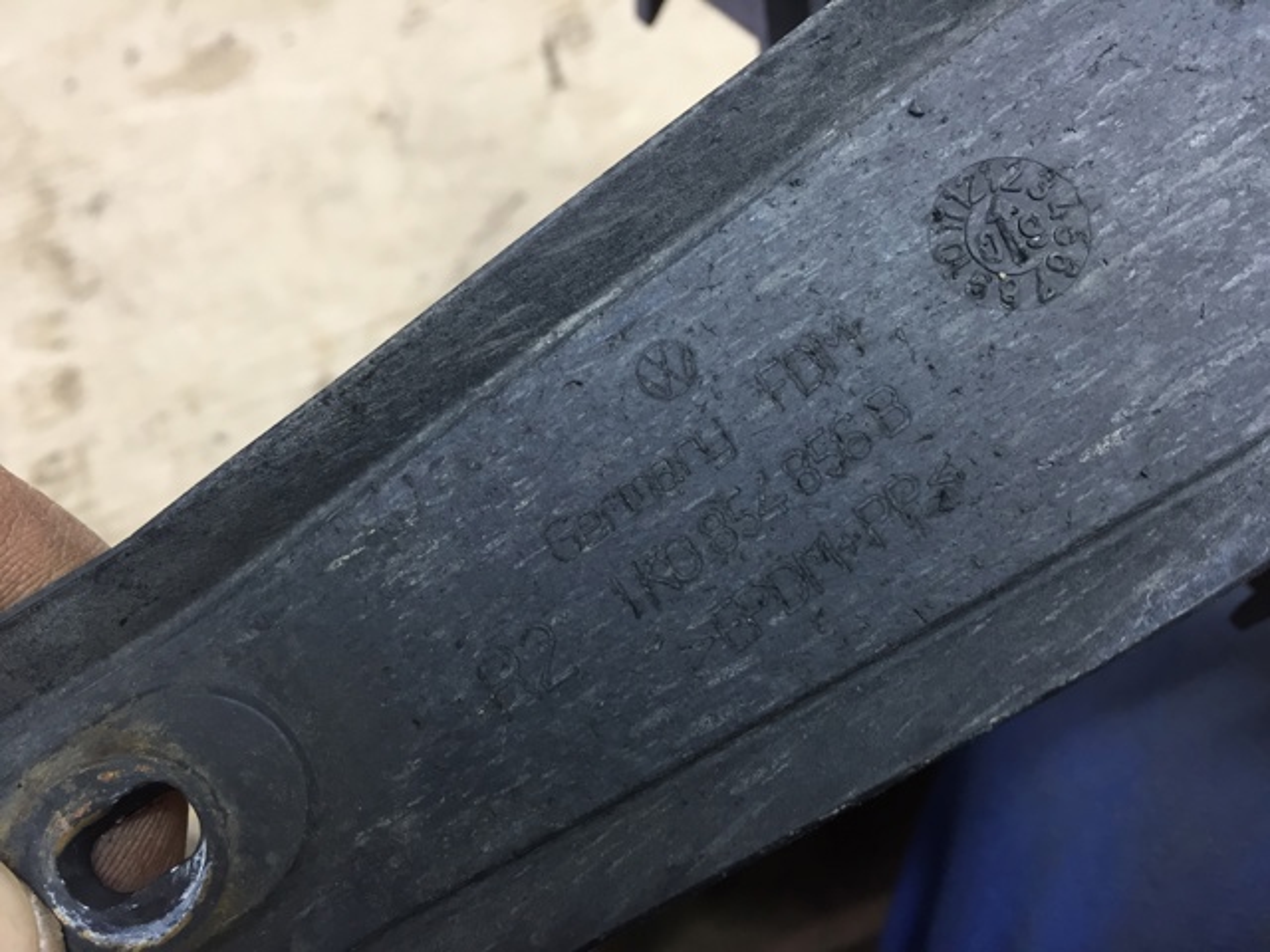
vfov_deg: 48.2
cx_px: 635
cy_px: 476
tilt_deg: -50.7
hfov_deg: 61.7
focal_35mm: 29
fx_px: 1064
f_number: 2.2
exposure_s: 1/33
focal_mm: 4.15
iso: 80
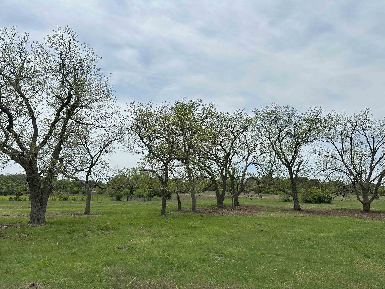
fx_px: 267
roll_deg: -1.5
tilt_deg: +10.8
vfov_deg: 56.8
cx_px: 192
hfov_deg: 71.6
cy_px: 144
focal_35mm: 24
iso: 80
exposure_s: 1/12048
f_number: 1.78
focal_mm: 6.86
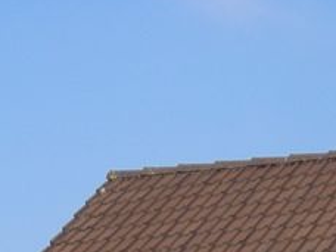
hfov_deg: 11.6
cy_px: 559
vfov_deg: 8.1
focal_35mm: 171
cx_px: 152
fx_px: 1660
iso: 50
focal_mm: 6.3
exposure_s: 1/146
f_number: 6.4
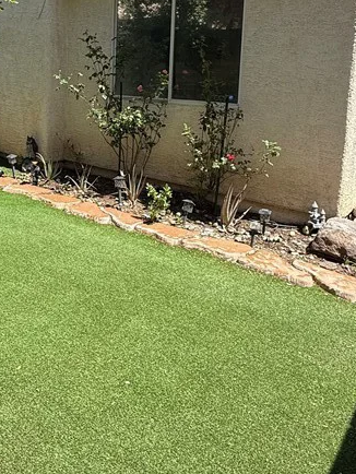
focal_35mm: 33
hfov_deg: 42.2
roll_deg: -2.0
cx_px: 107
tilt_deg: -7.1
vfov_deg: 53.3
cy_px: 130
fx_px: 452
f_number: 2.2
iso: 50
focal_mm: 2.22
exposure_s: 1/1033
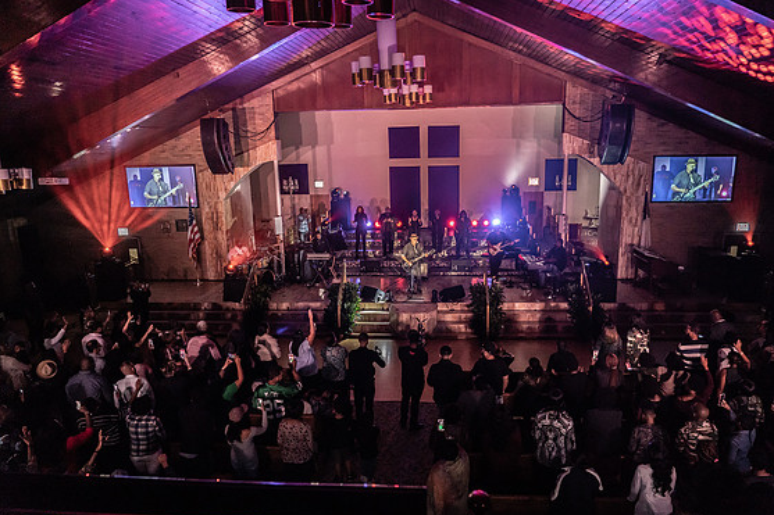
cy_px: 266
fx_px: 537
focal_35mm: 25
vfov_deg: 51.2
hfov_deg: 71.5
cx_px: 402
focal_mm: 24
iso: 5000
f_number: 4
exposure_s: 1/200
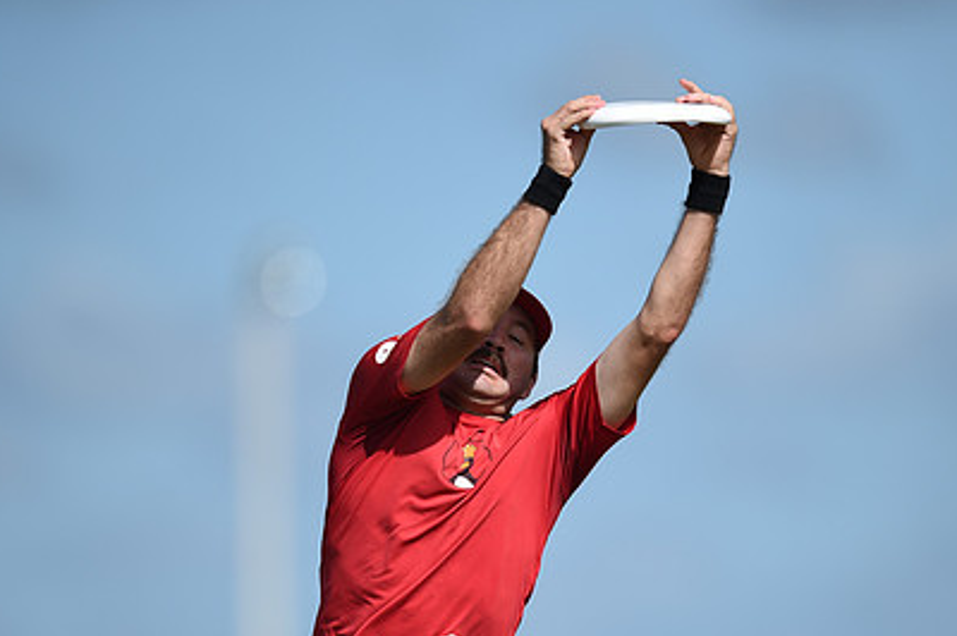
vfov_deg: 2.4
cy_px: 409
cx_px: 524
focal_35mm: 580
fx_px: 15405
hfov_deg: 3.6
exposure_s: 1/6400
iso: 200
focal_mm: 400
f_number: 2.8
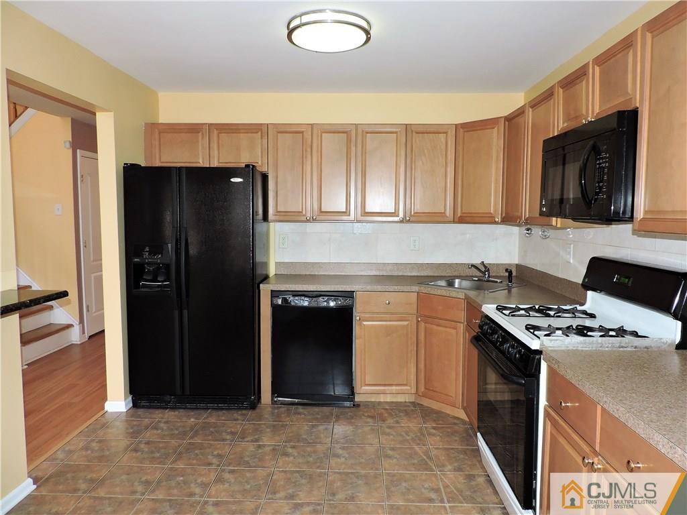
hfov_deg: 71.6
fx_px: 476
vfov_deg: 56.8
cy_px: 258
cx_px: 344
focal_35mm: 24
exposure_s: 1/30
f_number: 3
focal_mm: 4.3
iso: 200
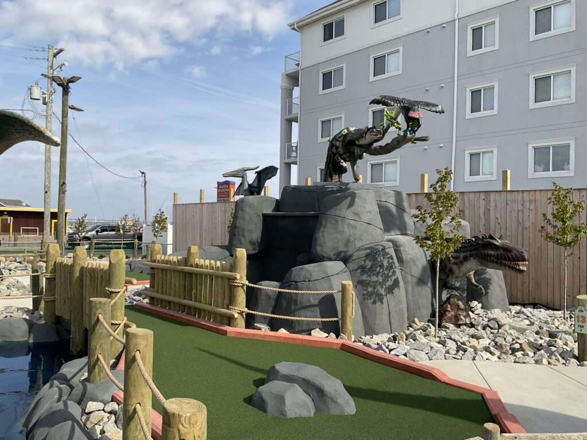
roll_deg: -0.9
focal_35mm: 29
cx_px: 294
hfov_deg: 61.7
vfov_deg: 48.2
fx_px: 492
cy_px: 220
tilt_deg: +0.6
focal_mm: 3
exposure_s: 1/1848
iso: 16
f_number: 1.8
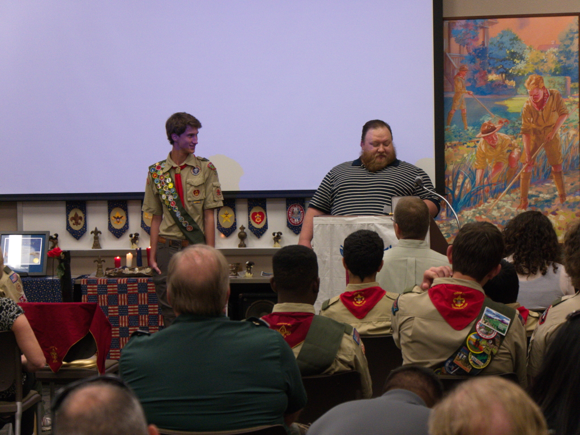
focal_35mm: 110
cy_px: 218
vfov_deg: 13.5
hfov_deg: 17.9
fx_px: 1843
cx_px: 290
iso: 2000
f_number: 5.1
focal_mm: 55
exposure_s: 1/125
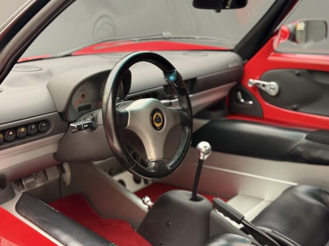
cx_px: 162
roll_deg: -0.7
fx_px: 466
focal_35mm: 49
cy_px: 121
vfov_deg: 29.7
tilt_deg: -14.6
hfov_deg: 38.9
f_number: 1.78
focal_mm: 6.76
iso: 400
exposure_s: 1/33
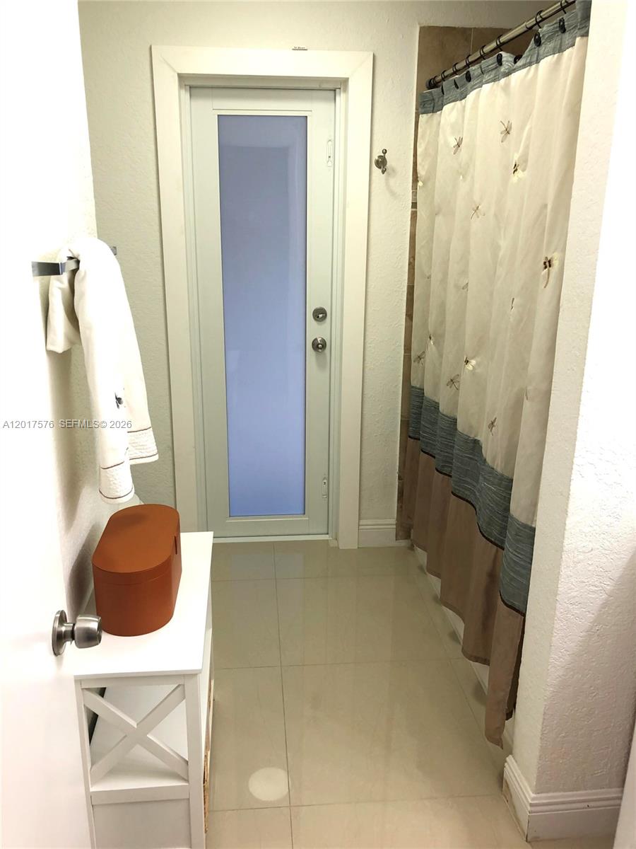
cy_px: 424
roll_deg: -1.3
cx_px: 318
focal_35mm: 28
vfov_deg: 63.4
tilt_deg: -16.2
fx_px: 686
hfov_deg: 49.7
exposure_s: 1/24
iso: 40
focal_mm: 4
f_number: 1.8
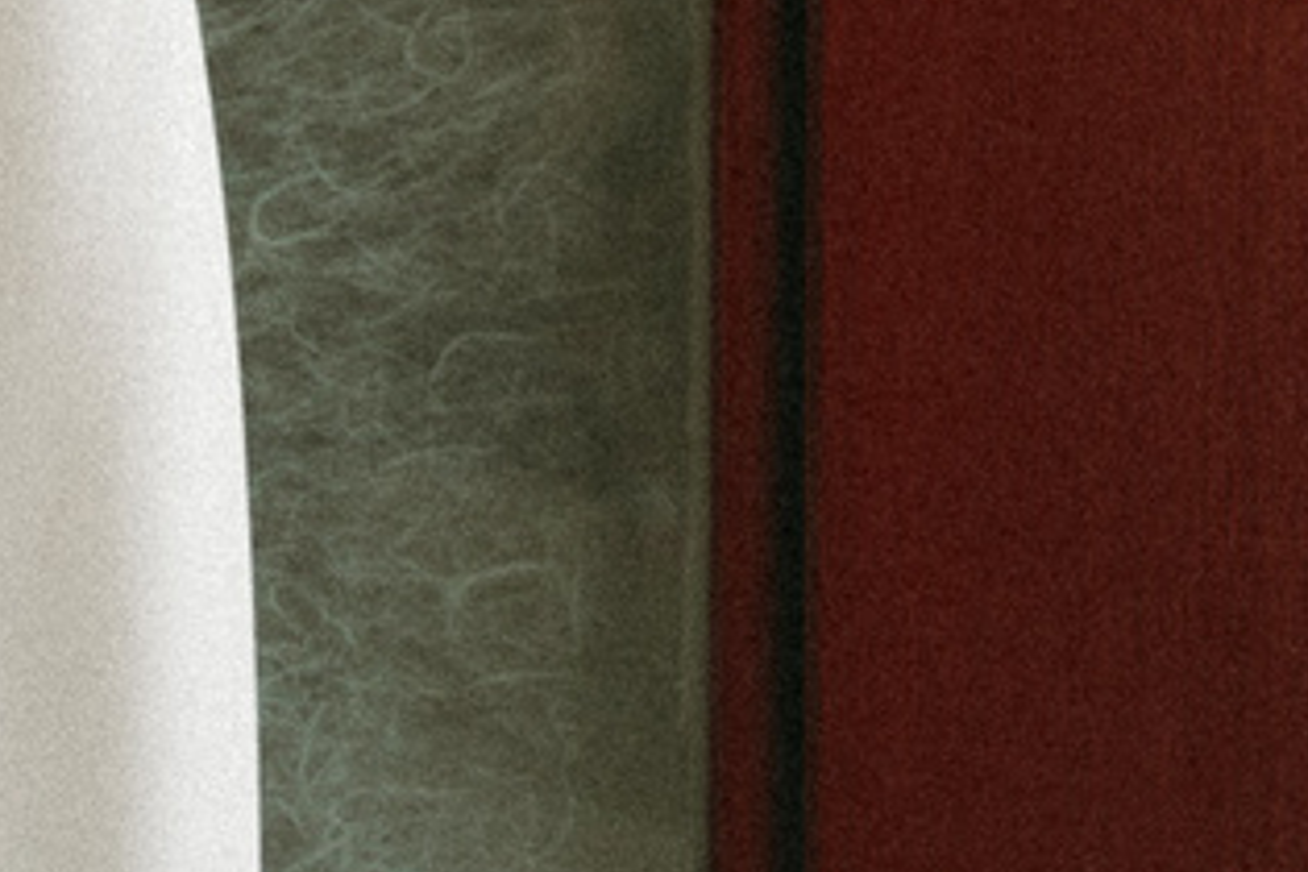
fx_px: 5159
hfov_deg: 11.7
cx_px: -1881
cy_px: -1302
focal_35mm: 142
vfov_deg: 8.7
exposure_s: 1/250
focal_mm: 28
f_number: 2.8
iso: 320
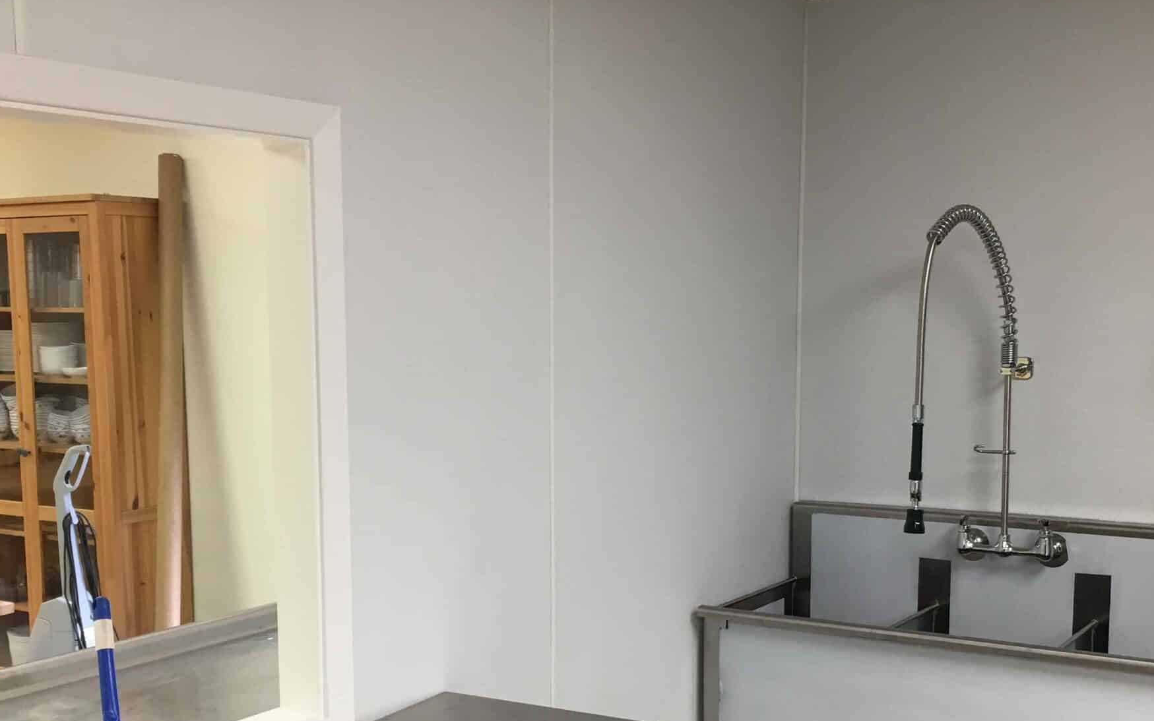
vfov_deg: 28.4
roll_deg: -0.1
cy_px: 488
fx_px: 1415
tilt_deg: -6.7
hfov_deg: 44.3
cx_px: 618
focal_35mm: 45
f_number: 2.2
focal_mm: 4.15
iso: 64
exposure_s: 1/30
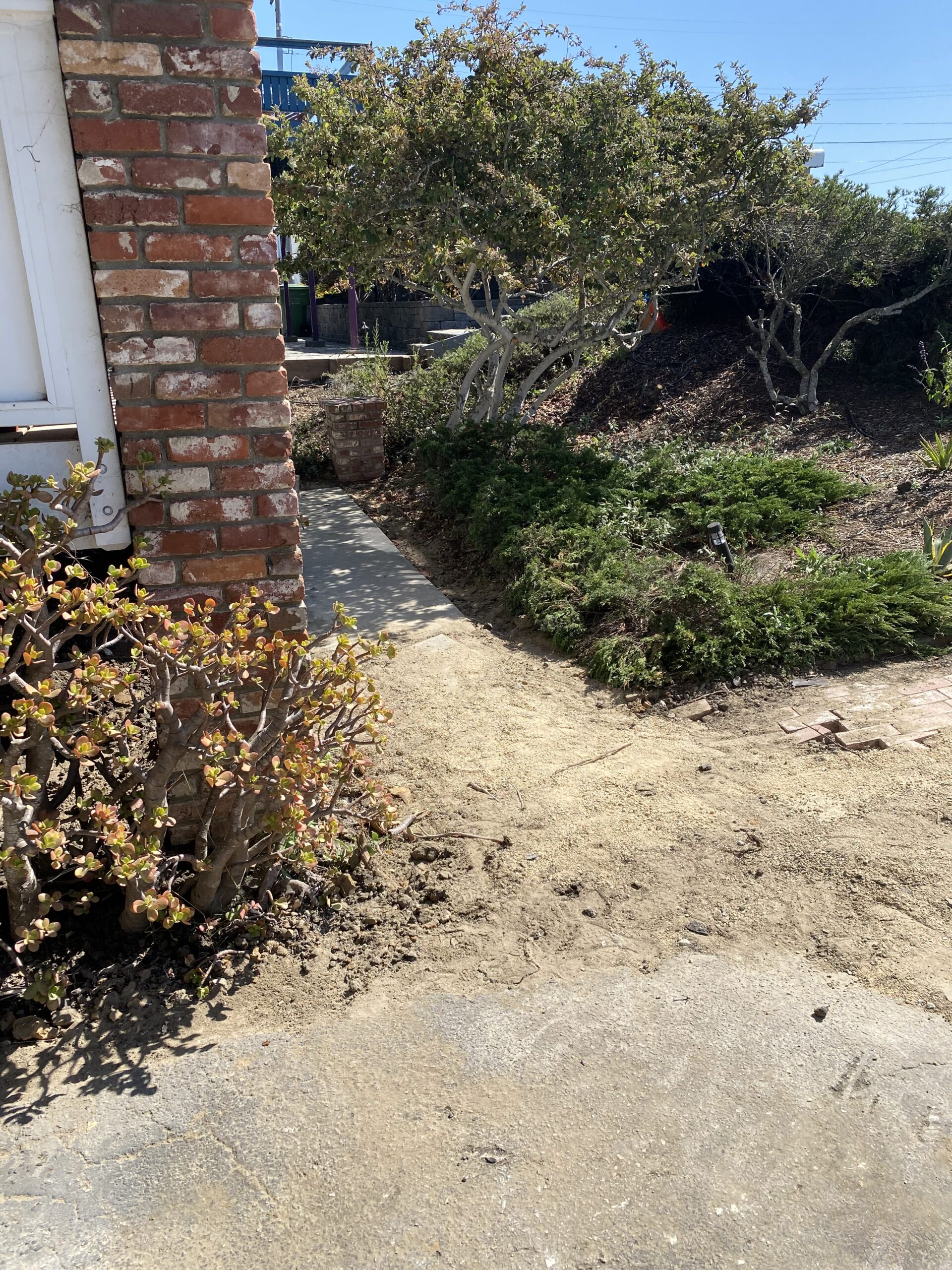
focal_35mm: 26
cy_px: 635
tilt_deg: -17.6
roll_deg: +1.3
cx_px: 476
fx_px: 953
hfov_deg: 53.1
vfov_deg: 67.3
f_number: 1.8
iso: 32
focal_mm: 4.25
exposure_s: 1/1927
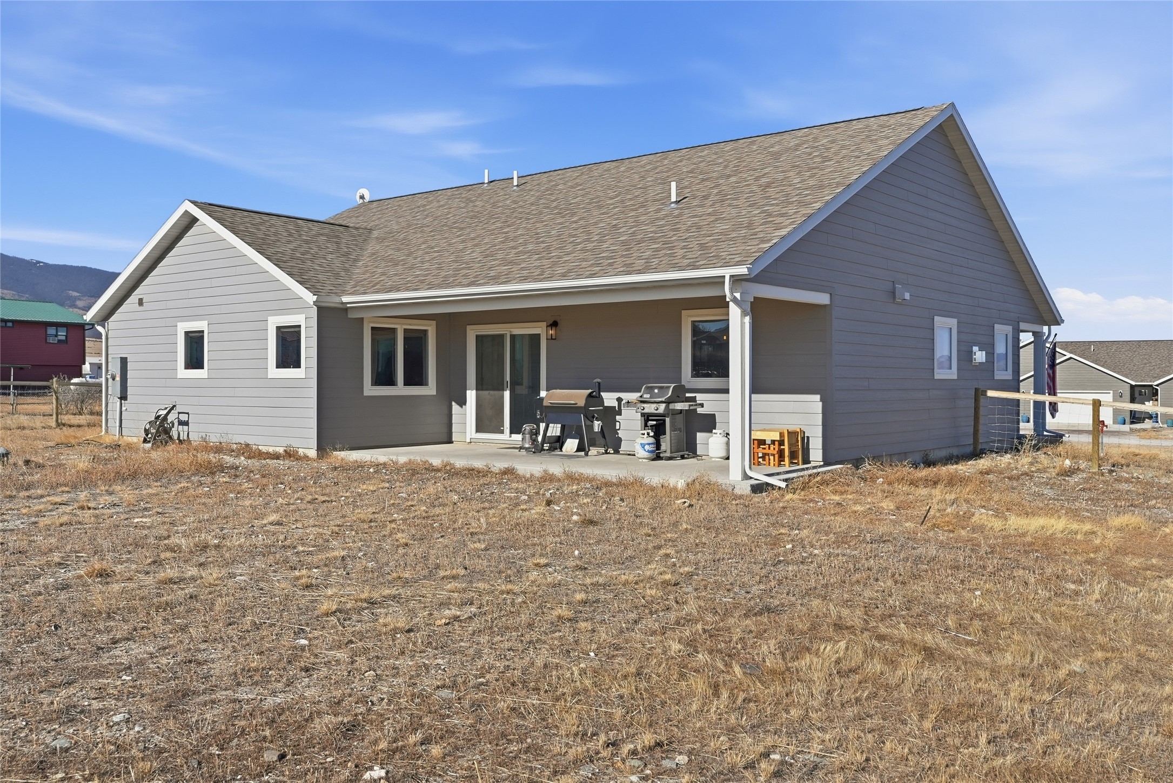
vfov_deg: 42.3
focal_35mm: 31
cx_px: 586
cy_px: 392
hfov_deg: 60.3
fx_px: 1010
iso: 1000
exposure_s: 1/8000
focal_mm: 31
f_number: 5.6
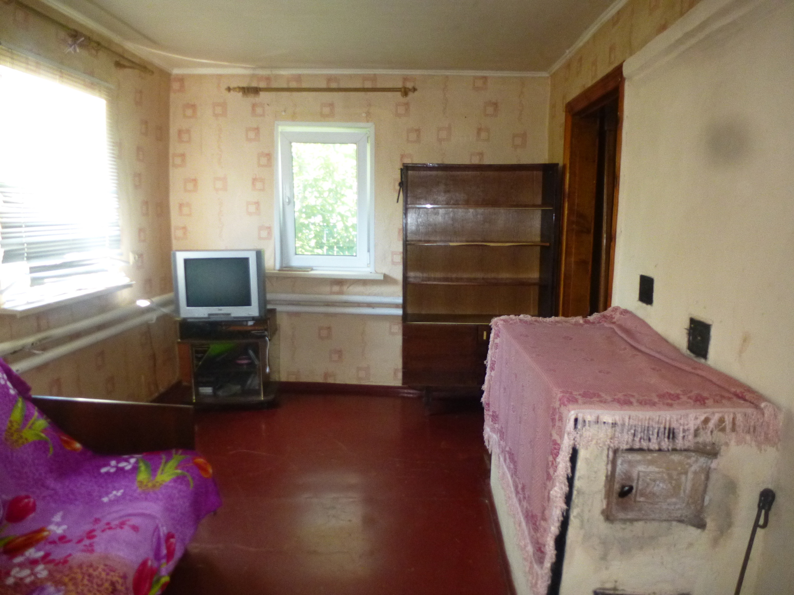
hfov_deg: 71.6
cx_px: 397
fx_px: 550
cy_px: 298
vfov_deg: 56.8
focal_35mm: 24
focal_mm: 4.3
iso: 800
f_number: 3.3
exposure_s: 1/60
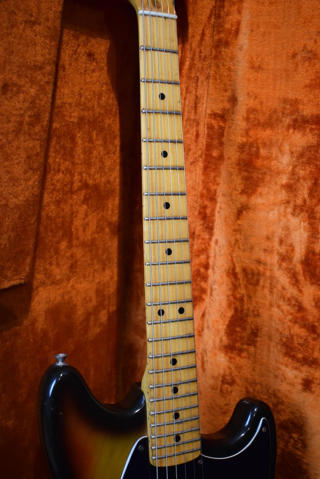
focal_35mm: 42
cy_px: 240
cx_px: 160
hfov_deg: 31.9
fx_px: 560
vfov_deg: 46.4
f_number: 4.2
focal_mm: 28
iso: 2500
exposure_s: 1/60
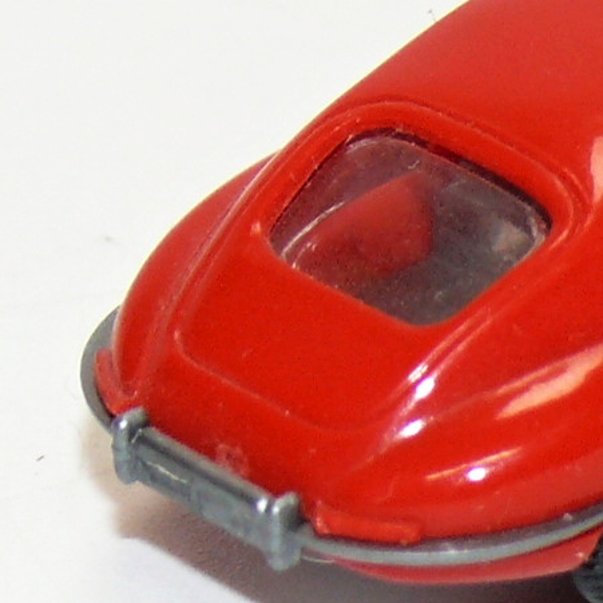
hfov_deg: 3.8
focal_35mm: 458
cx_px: 825
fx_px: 9026
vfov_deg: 3.8
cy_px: 118
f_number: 4
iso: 100
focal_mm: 17.4
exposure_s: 1/30
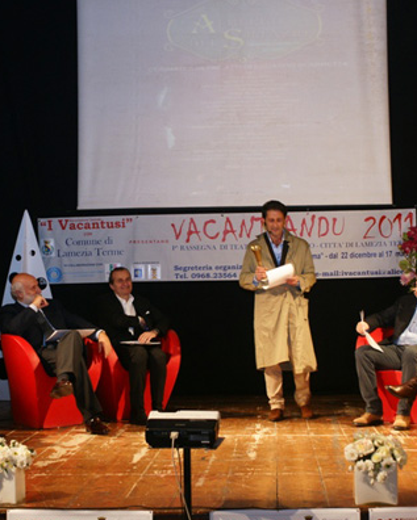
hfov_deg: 20.5
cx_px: 166
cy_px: 261
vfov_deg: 25.5
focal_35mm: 75
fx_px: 1152
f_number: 5.6
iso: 500
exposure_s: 1/15
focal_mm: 35
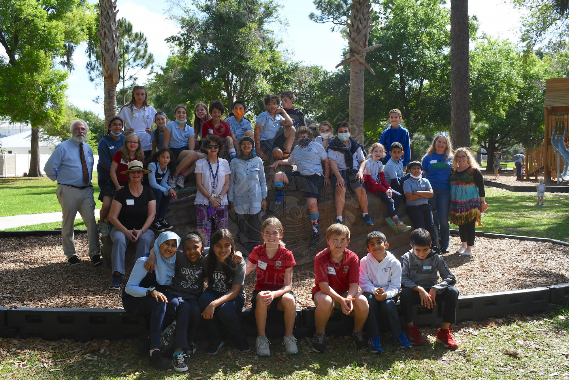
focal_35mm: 34
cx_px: 284
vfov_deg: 38.9
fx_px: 537
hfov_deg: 55.8
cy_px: 190
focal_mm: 23
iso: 200
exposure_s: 1/250
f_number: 8
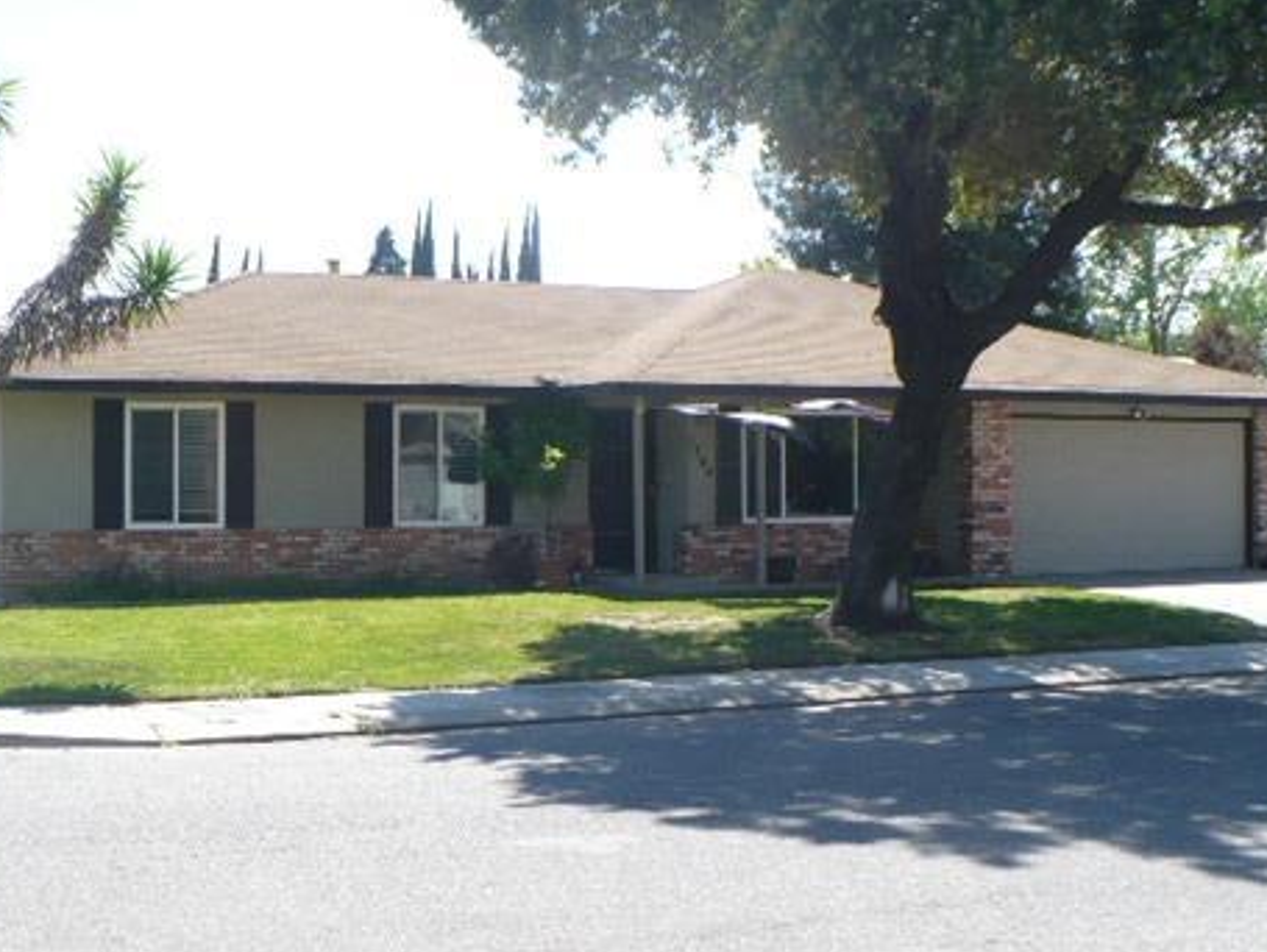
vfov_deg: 28.1
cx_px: 496
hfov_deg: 36.6
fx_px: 1905
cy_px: 484
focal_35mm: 52
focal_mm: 6.1
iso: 100
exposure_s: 1/500
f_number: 2.8
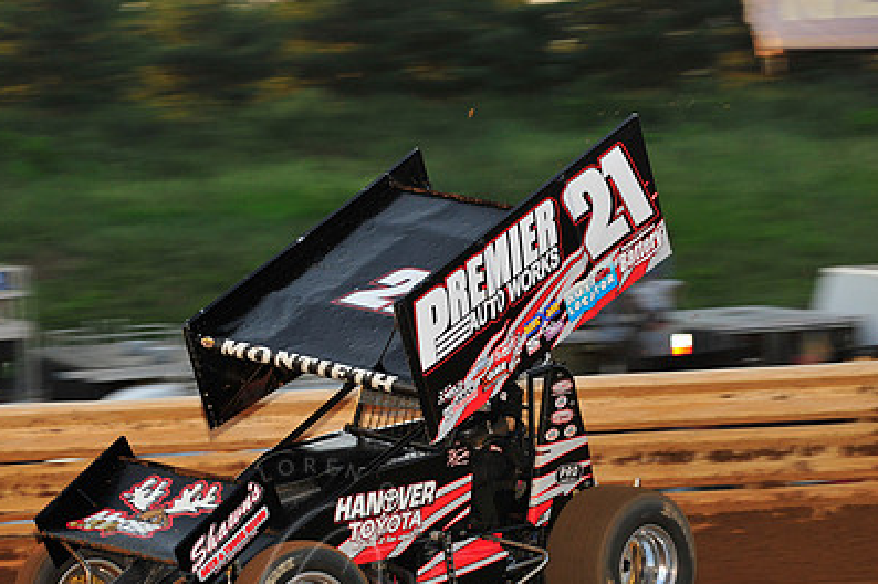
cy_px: 387
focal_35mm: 212
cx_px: 310
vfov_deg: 6.5
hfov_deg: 9.7
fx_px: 5166
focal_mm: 145
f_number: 7.1
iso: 800
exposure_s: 1/320
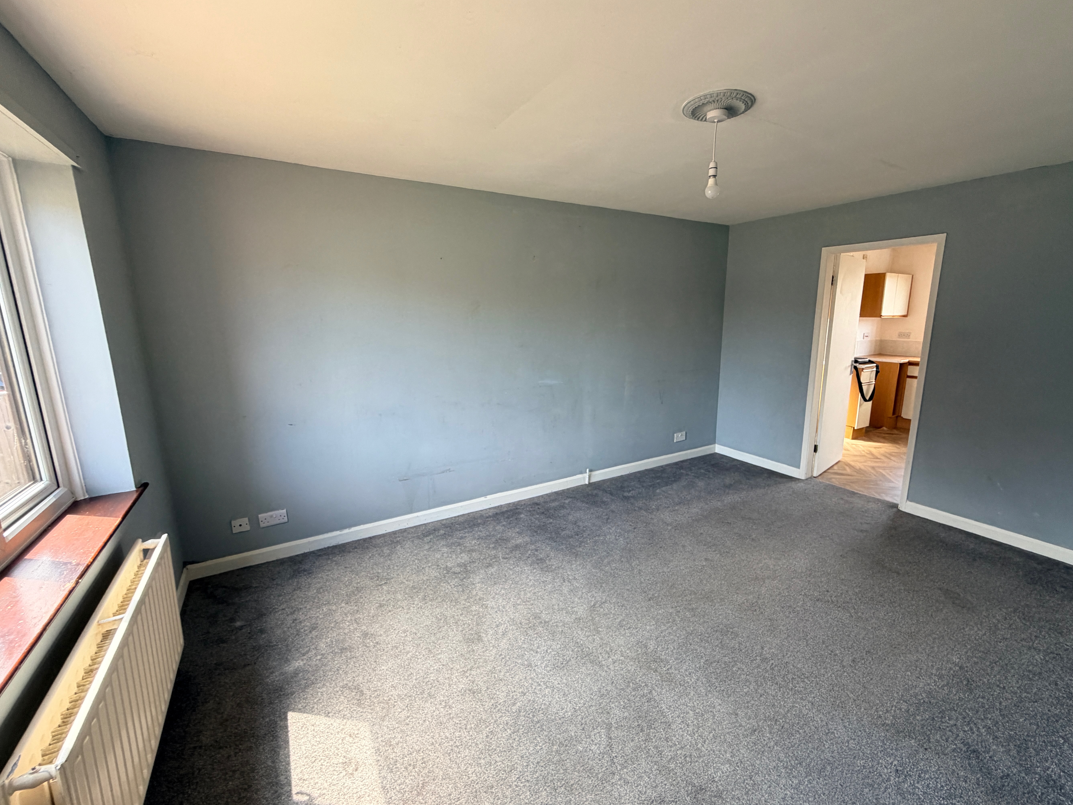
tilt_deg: -9.4
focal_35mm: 15
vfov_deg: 81.7
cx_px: 568
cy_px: 403
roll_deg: +0.5
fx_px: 465
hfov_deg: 98.1
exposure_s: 1/121
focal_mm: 2.22
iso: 200
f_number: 2.2
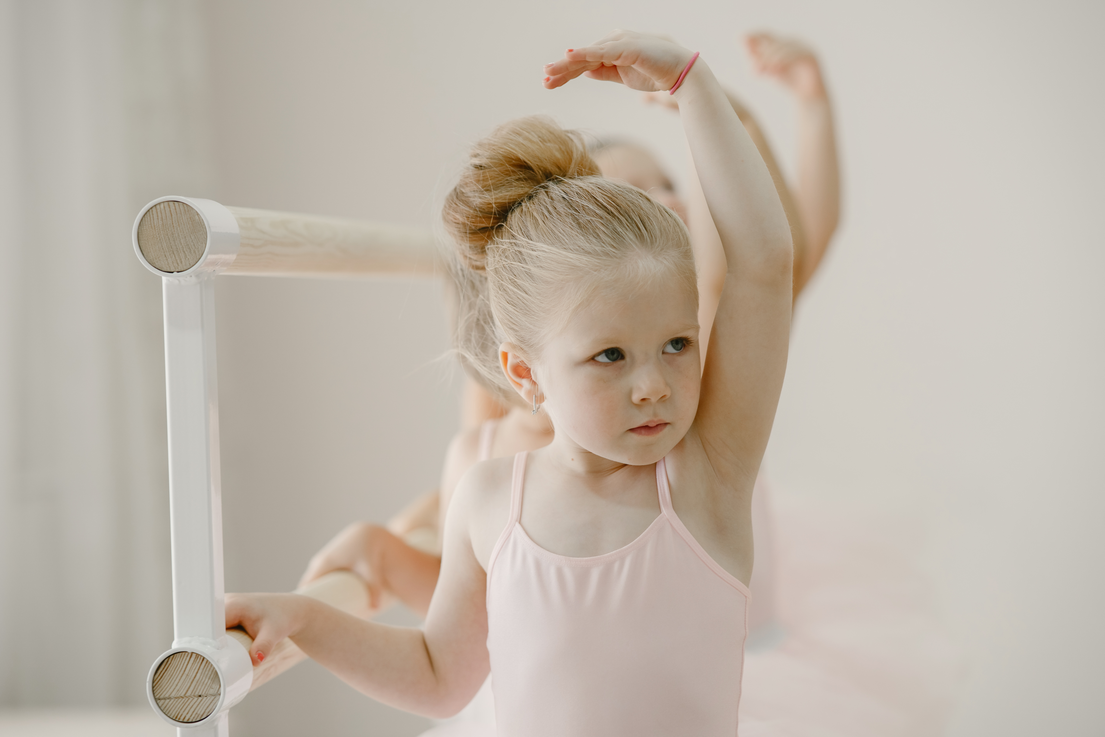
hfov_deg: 23.9
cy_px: 368
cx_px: 552
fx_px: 2609
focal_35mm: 85
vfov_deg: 16.1
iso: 400
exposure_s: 1/250
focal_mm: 85
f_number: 2.5
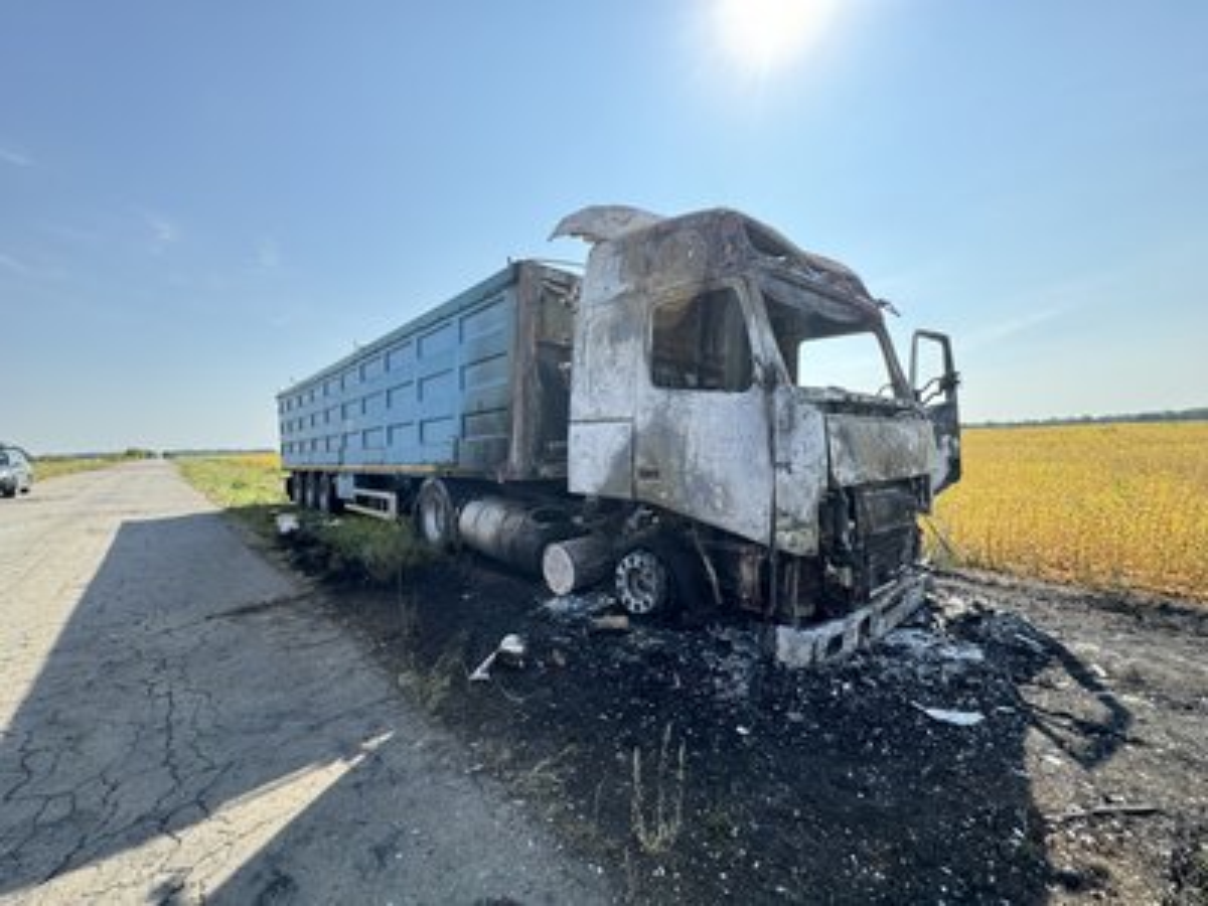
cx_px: 604
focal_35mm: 14
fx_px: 489
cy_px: 453
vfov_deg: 85.7
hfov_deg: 102.1
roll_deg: +2.4
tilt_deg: +0.8
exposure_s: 1/501
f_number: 2.2
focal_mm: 2.22
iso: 40
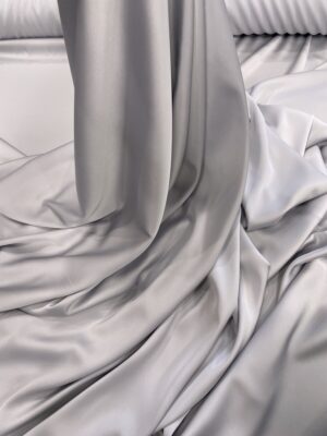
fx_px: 327
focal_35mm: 26
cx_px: 164
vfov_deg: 67.3
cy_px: 218
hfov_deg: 53.1
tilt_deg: -65.7
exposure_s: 1/100
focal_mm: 4.2
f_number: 1.6
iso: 80
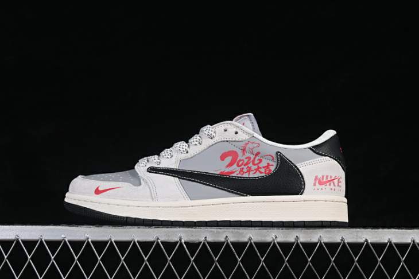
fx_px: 872
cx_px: 210
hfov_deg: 27.0
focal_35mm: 75
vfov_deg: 18.2
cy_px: 140
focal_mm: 50
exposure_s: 1/80
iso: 160
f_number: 8
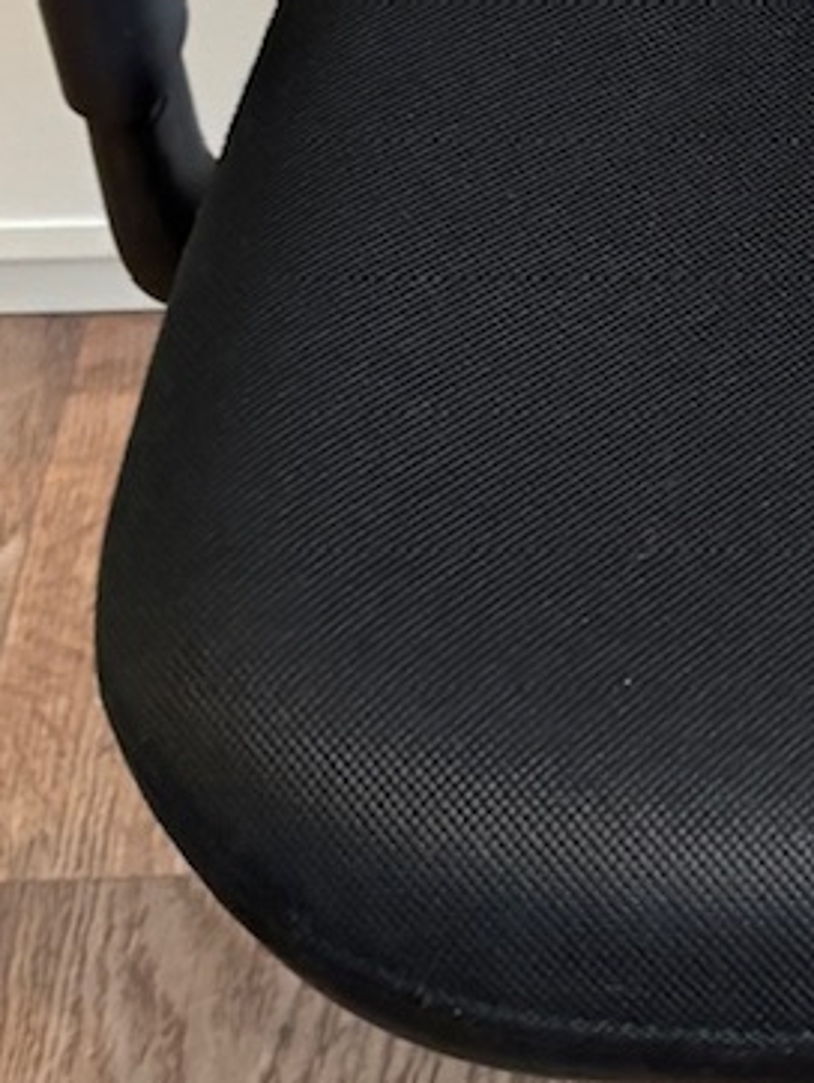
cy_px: 194
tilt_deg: -40.4
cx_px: 1625
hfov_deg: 9.5
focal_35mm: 147
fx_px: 4604
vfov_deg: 13.3
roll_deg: -2.5
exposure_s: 1/50
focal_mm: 5.96
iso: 160
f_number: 1.6
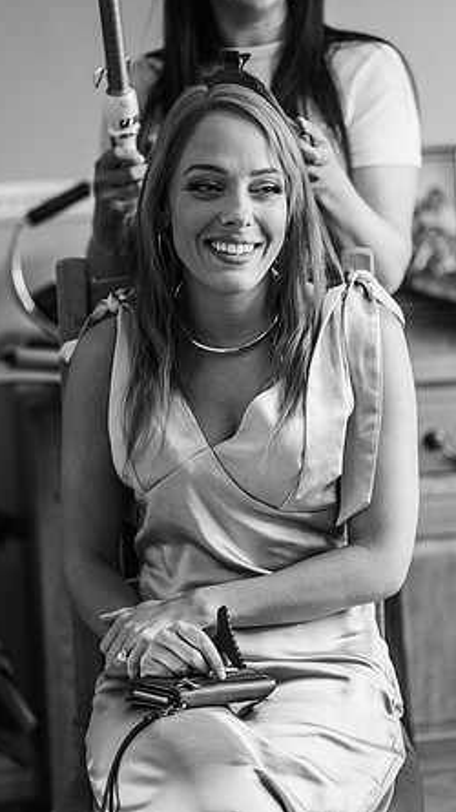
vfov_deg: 23.7
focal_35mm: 90
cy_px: 403
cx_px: 234
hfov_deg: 13.4
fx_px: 1936
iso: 640
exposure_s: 1/200
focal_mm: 85
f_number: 1.8
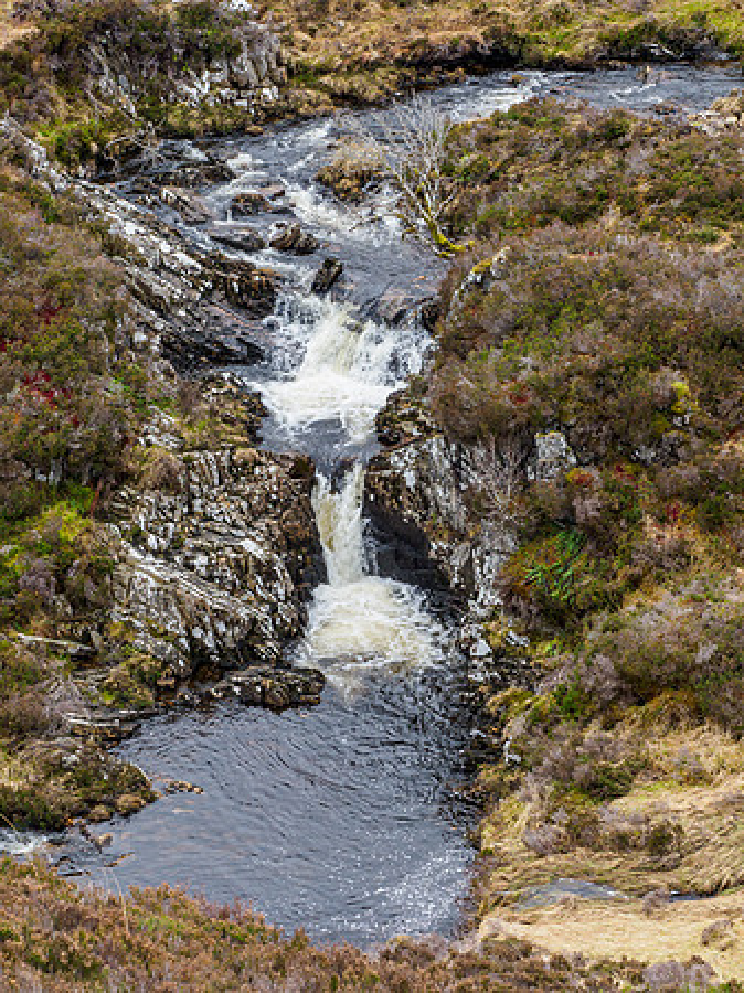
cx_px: 372
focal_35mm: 146
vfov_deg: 13.5
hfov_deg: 10.2
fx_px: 4188
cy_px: 496
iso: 200
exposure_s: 1/60
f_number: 7.1
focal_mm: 73
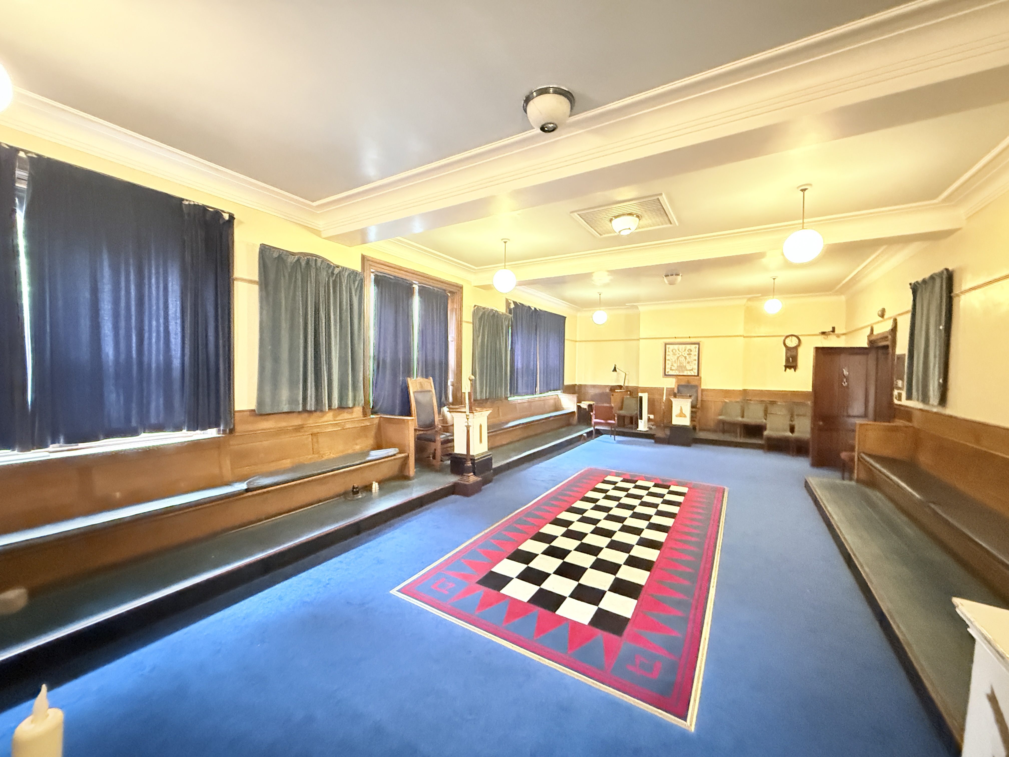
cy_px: 378
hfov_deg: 102.1
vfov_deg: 85.7
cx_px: 504
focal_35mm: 14
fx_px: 408
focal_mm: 2.22
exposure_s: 1/20
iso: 2500
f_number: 2.2
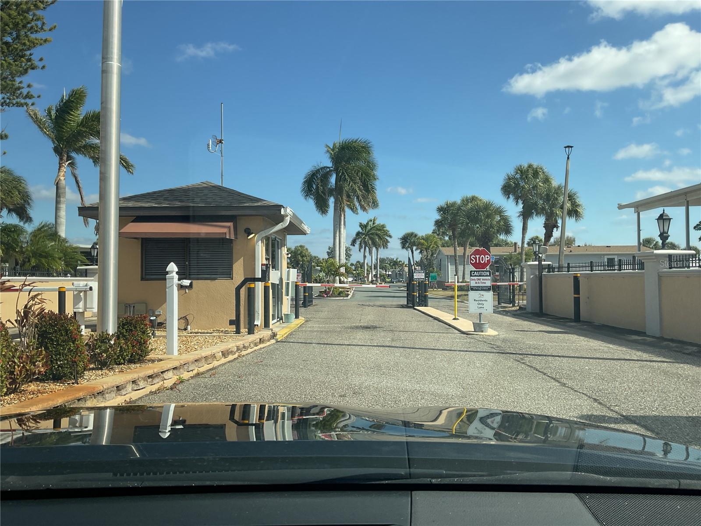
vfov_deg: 48.2
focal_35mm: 29
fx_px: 587
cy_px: 263
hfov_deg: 61.7
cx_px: 350
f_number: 1.8
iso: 16
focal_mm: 3
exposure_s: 1/1730
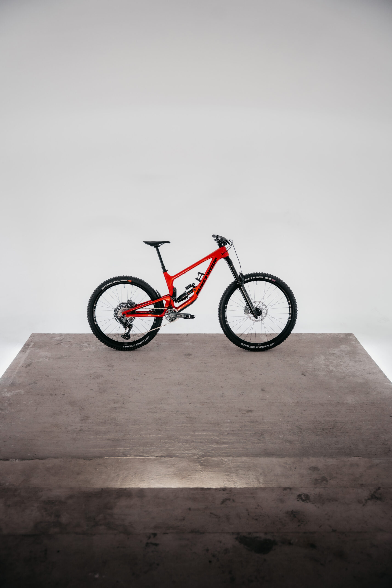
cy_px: 294
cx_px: 196
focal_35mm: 39
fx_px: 637
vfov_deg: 49.6
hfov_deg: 34.2
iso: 1000
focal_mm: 39
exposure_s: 1/200
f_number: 2.8
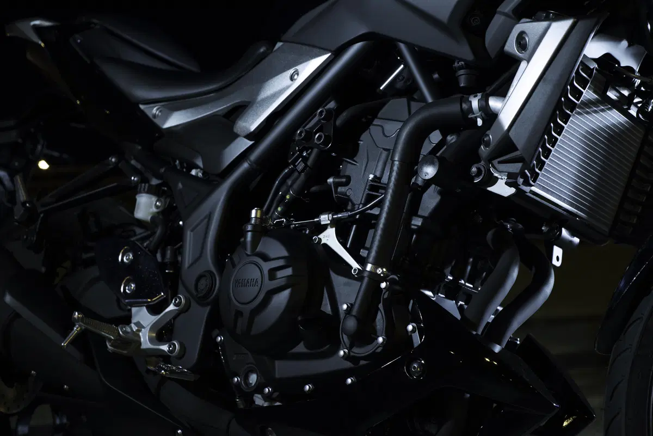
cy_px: 218
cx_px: 326
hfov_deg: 39.6
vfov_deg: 27.0
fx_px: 907
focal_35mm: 50
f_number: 5.6
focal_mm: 50
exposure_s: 1/6
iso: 400
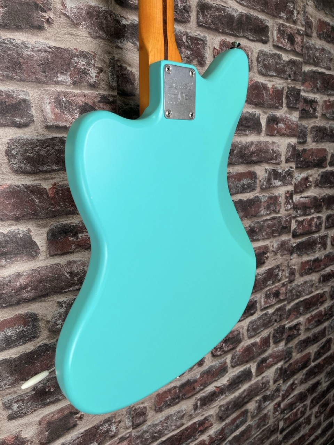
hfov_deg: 53.1
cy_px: 222
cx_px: 167
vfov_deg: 67.3
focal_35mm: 26
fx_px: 334
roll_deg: +0.8
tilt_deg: -12.6
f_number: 1.6
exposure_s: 1/121
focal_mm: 5.1
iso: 50
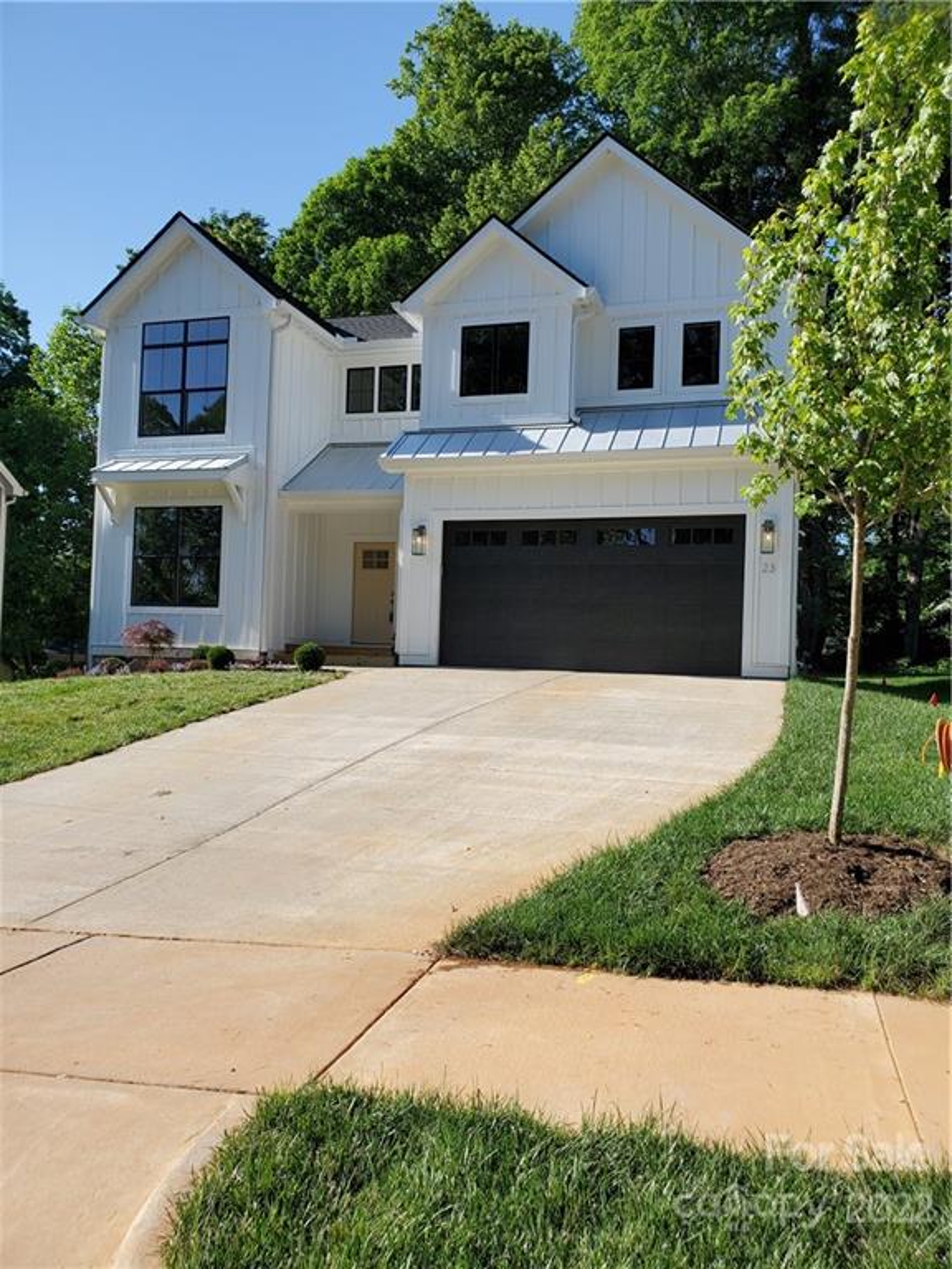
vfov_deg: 67.3
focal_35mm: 26
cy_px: 634
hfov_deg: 53.1
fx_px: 953
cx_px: 476
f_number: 2.4
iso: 50
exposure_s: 1/1127
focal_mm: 4.3
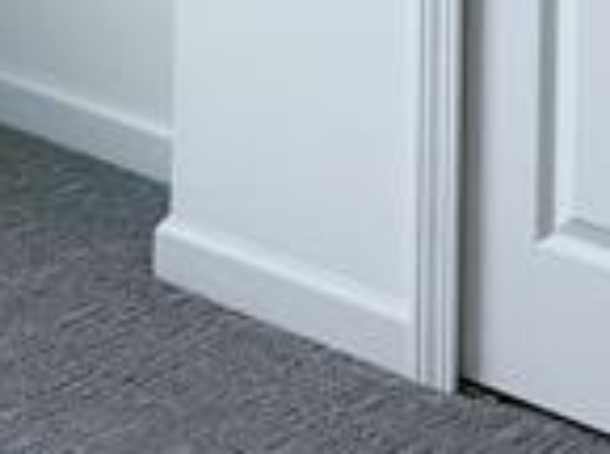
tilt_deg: +0.5
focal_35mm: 170
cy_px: -979
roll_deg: -1.0
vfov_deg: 7.5
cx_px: -618
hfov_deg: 10.7
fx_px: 2988
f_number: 1.78
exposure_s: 1/327
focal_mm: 6.76
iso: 100
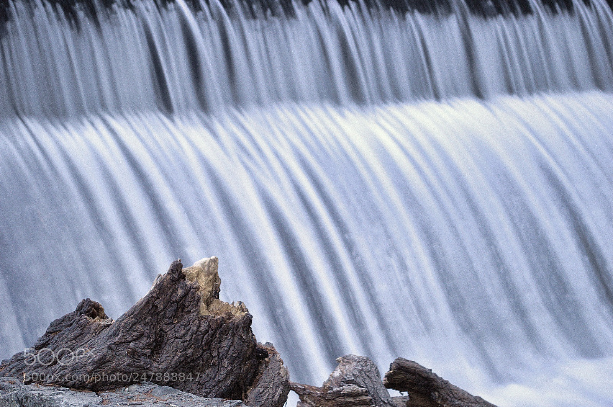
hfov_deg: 24.6
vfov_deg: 16.5
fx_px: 1403
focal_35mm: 82
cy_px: 204
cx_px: 306
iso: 800
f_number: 5.6
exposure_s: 15
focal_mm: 55
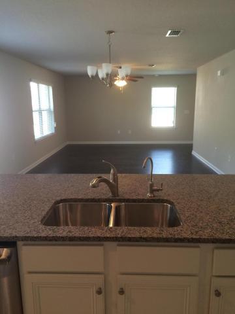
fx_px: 262
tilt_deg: -12.1
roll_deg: +0.4
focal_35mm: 29
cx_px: 118
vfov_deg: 61.7
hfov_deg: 48.2
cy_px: 157
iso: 64
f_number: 2.2
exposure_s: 1/30
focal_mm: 4.15
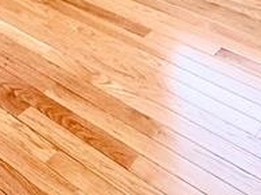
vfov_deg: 13.6
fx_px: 557
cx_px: 17
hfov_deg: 25.4
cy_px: -289
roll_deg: +1.1
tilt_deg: +0.6
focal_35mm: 74
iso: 200
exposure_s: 1/120
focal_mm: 2.22
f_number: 2.2
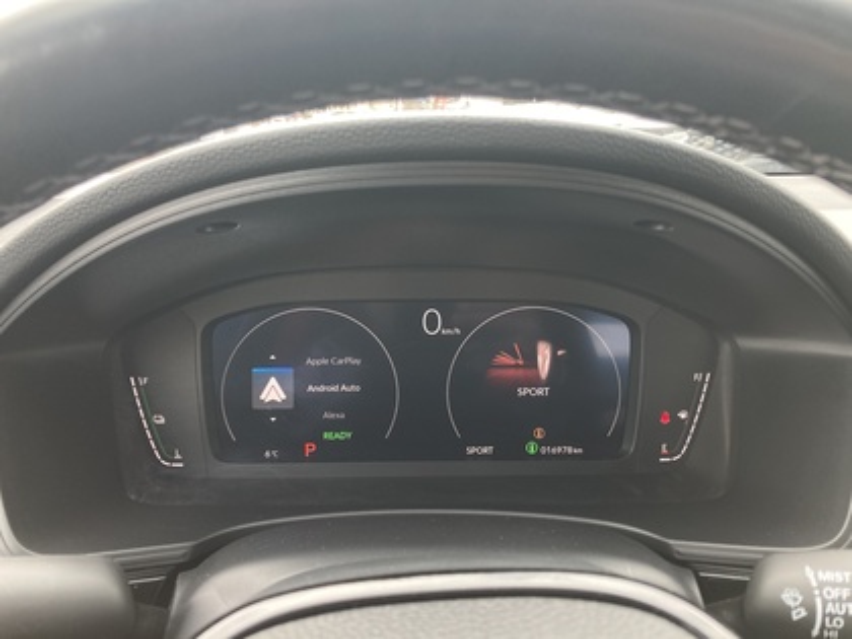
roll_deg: -1.2
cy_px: 320
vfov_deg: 49.7
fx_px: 689
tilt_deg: -16.0
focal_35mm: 28
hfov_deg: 63.4
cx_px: 426
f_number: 1.8
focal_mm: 3.99
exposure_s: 1/118
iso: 80
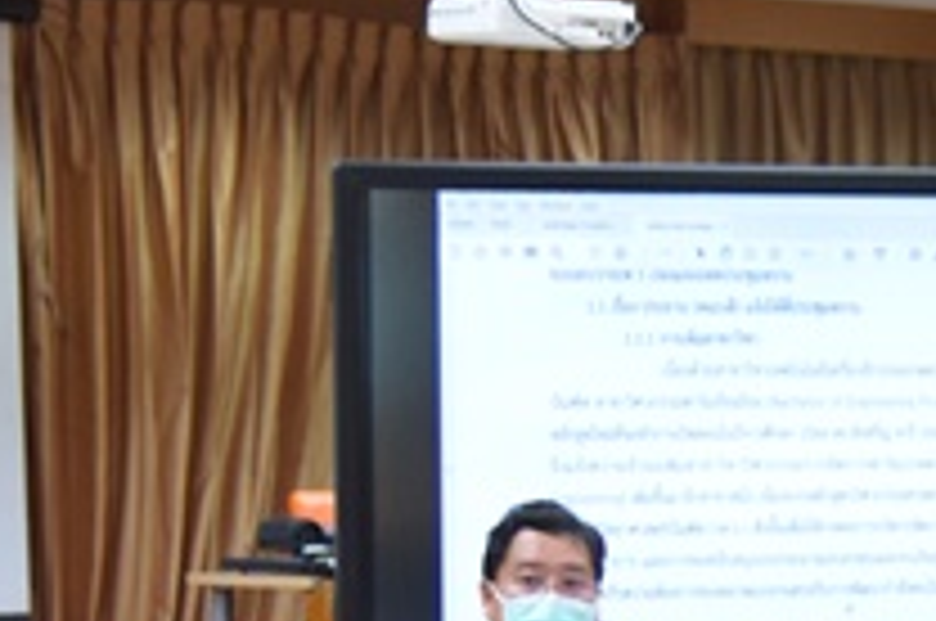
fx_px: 4387
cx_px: 1098
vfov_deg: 8.0
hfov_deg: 11.9
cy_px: 675
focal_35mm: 169
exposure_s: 1/200
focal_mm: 26
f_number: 2.8
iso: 1250
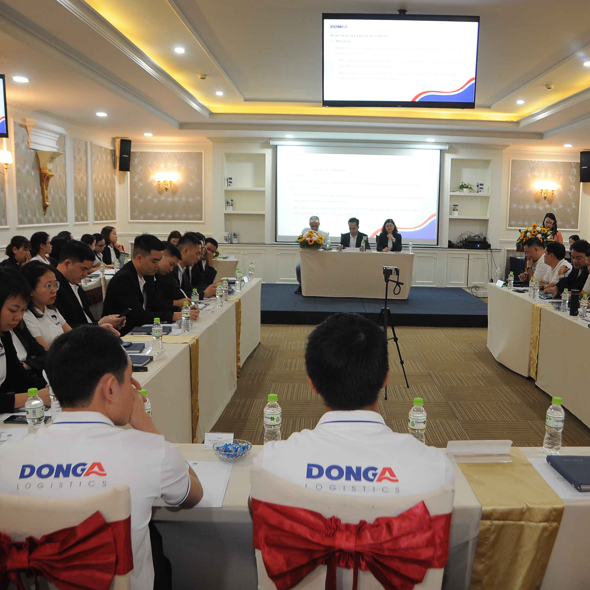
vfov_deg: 50.2
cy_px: 295
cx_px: 336
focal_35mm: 33
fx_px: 629
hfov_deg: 50.1
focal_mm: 17
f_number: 2.8
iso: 400
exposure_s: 1/40
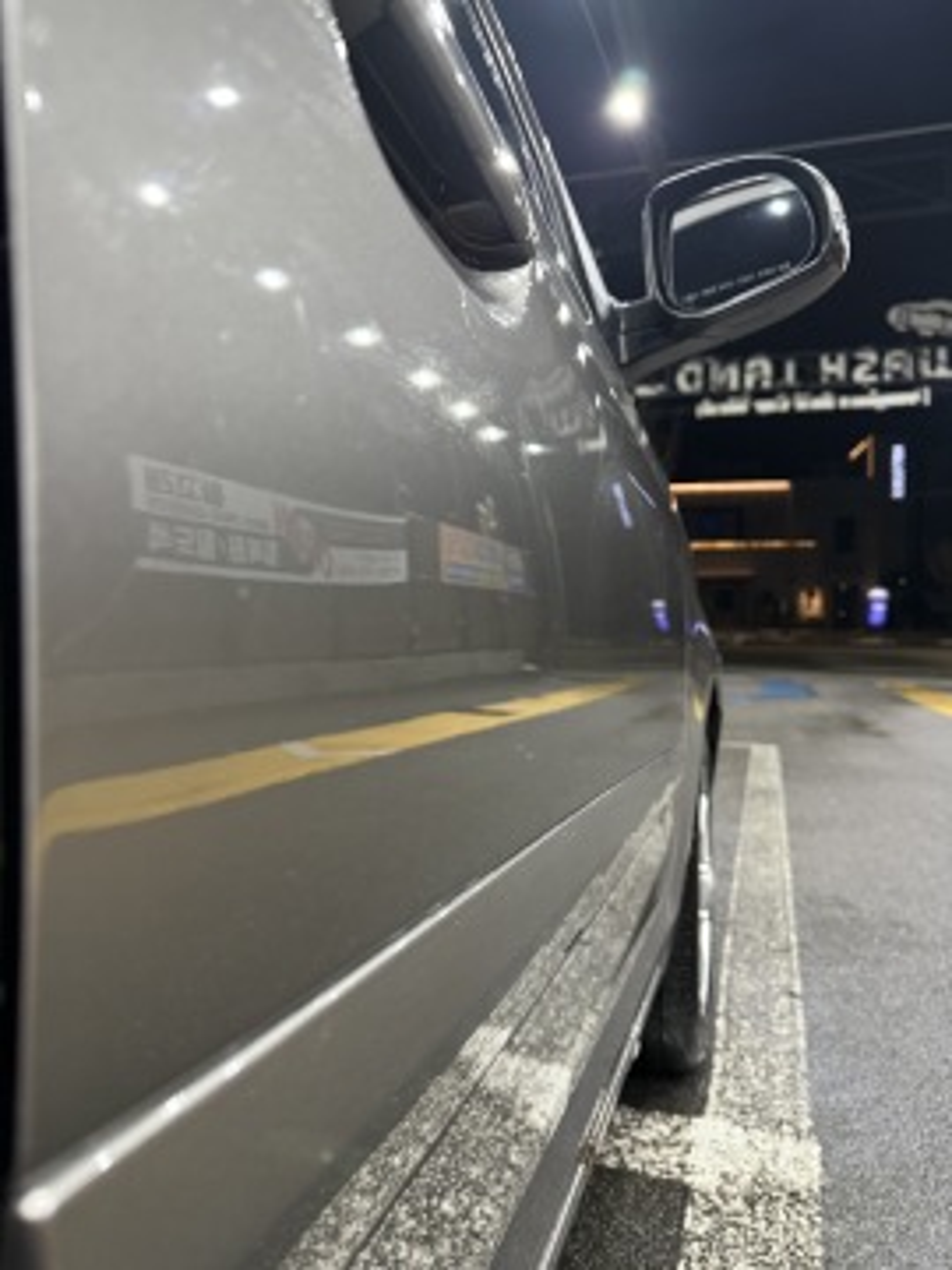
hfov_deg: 56.8
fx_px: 880
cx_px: 476
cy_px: 635
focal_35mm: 24
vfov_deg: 71.6
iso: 400
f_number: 1.78
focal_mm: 6.76
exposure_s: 1/60
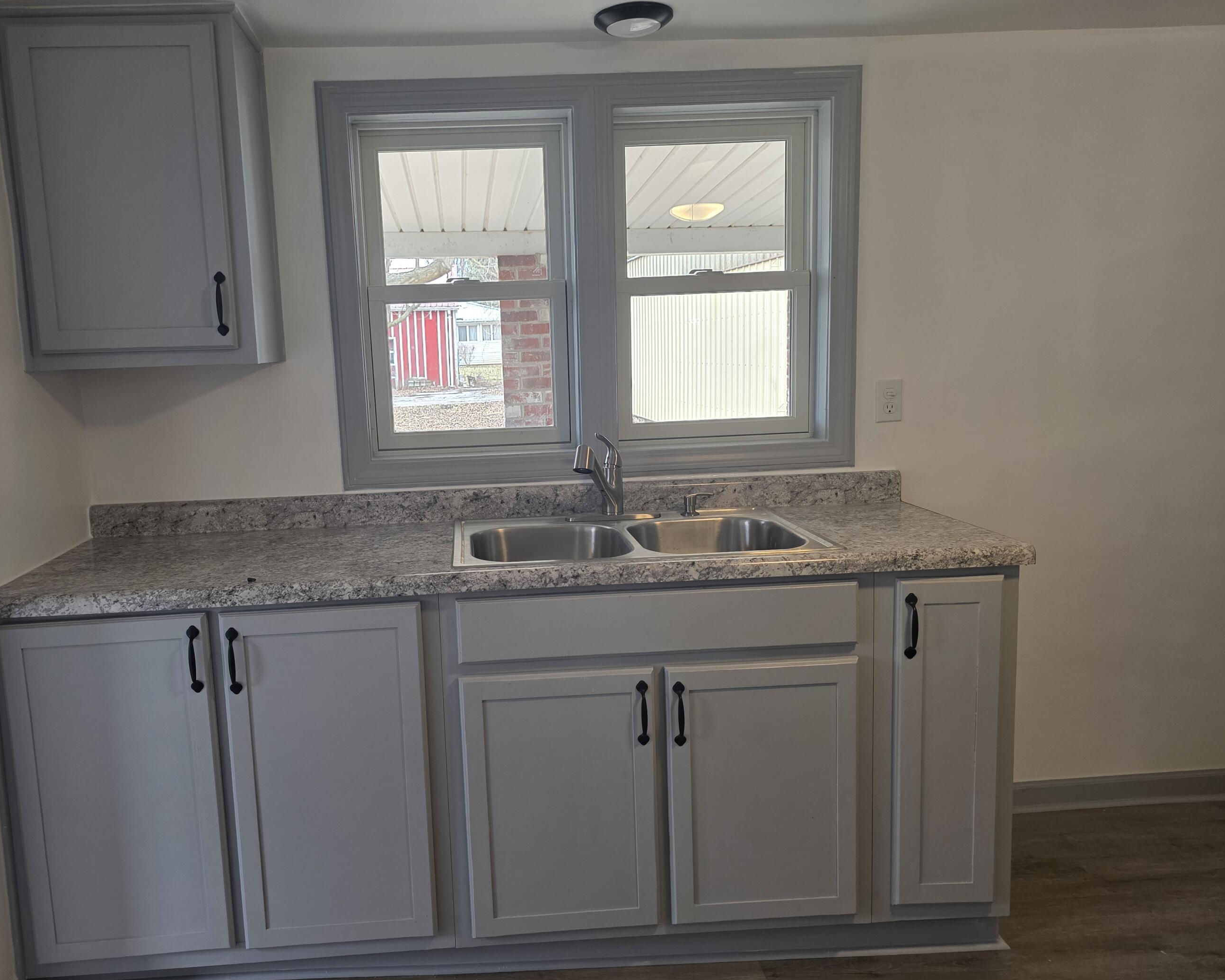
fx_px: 943
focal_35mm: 26
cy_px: 482
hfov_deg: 65.7
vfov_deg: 54.9
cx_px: 517
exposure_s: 1/120
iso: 125
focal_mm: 6.3
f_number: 1.7
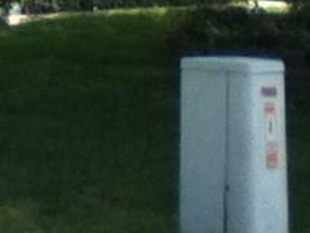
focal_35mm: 132
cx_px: -230
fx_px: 1183
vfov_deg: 10.4
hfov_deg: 13.5
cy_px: -220
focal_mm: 3.85
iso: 80
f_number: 2.4
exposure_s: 1/659
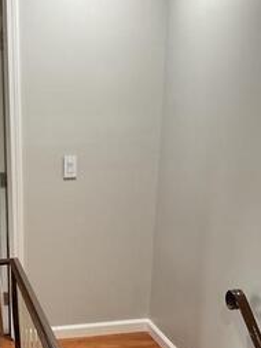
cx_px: 25
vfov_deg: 33.8
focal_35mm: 55
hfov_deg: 25.7
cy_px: 281
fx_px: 552
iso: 200
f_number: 1.8
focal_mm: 3
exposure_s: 1/40
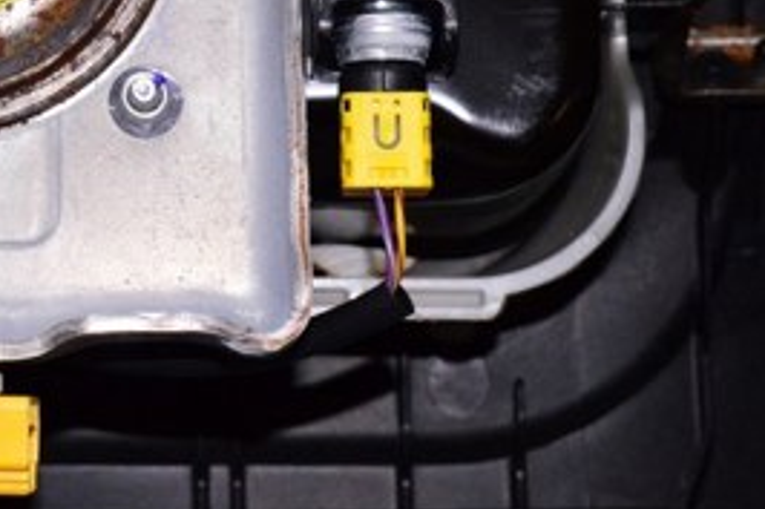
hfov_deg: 14.7
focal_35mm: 137
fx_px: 2909
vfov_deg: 9.9
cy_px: -42
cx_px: -55
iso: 1600
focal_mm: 38
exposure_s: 1/200
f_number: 8
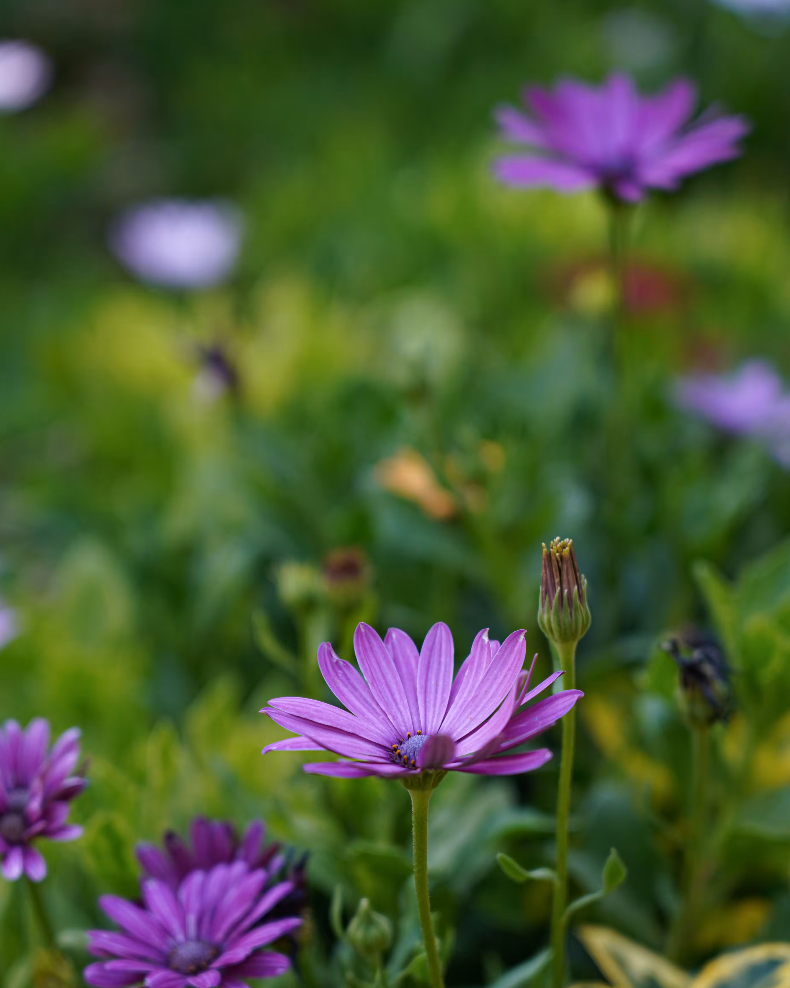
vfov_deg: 15.0
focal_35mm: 128
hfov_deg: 12.1
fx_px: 3741
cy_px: 624
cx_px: 379
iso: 800
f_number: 4
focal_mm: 105
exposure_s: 1/640
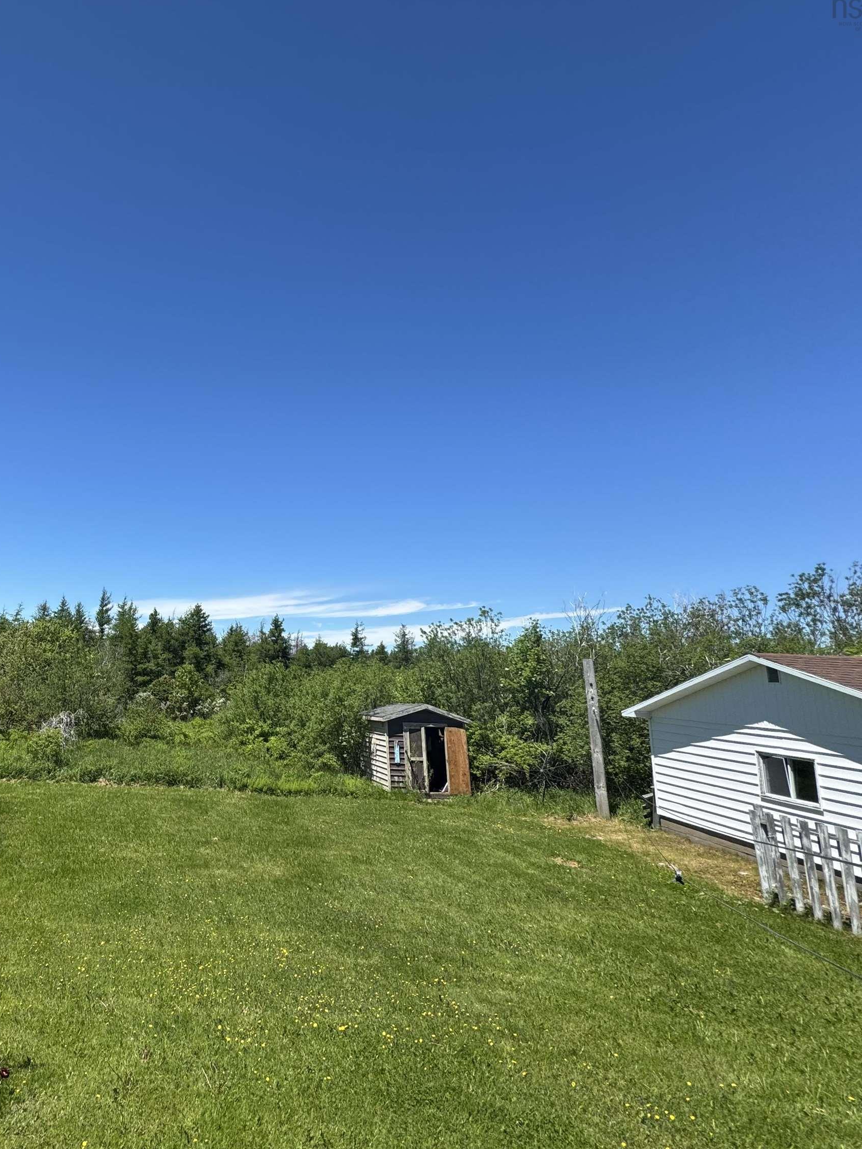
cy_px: 566
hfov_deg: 61.3
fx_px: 631
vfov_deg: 84.7
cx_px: 139
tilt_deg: +9.6
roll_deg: -0.1
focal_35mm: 19
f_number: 2.2
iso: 50
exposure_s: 1/1927
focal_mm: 2.22
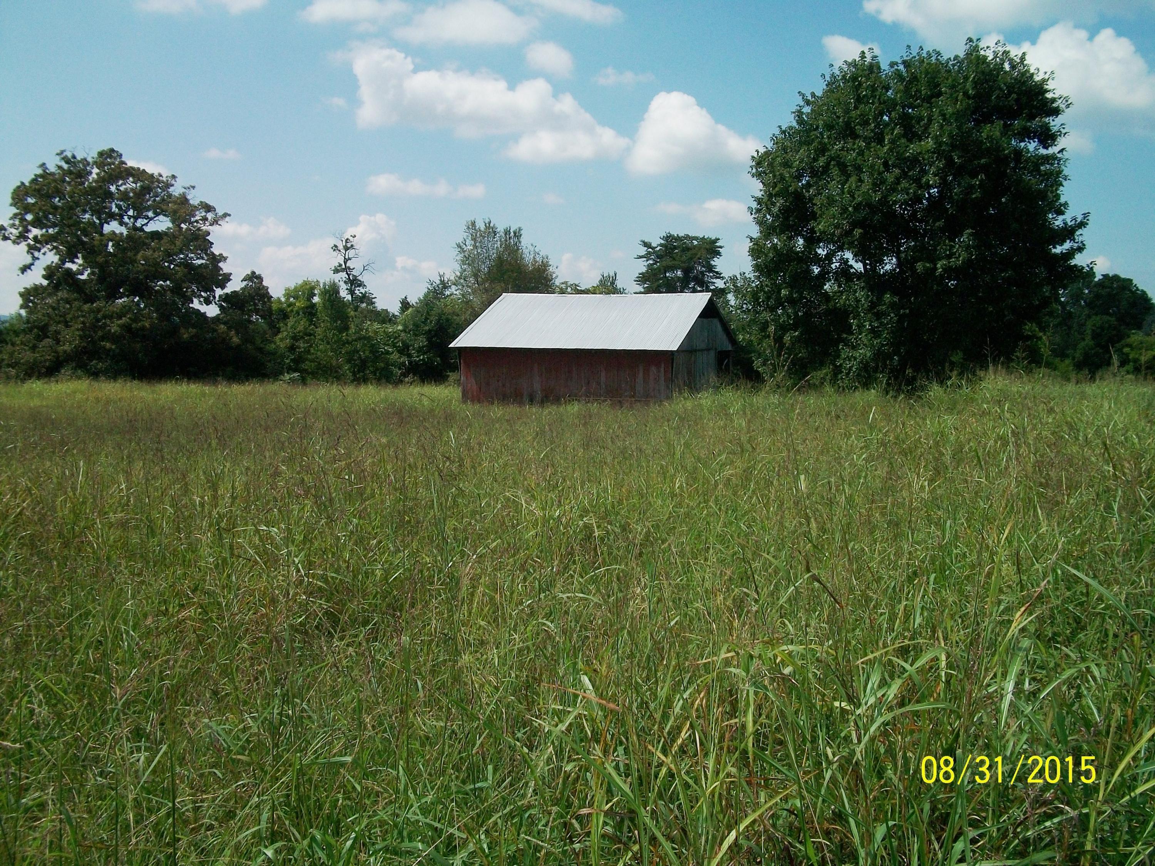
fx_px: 1068
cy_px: 433
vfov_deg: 44.2
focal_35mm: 32
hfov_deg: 56.8
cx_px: 578
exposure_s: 1/640
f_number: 5.5
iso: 80
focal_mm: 5.7
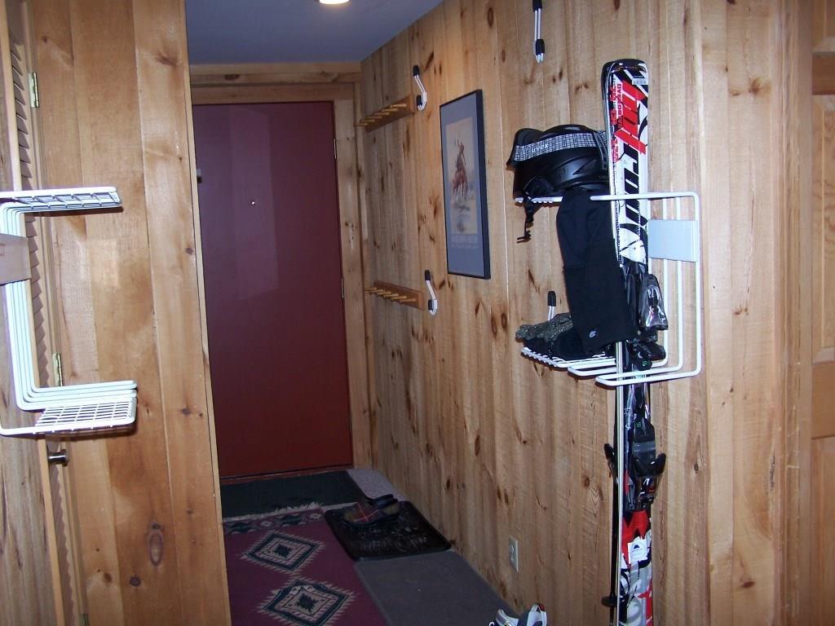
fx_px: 917
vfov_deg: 37.7
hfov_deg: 49.0
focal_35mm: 38
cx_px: 418
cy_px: 313
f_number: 2.8
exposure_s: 1/60
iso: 140
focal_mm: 6.3
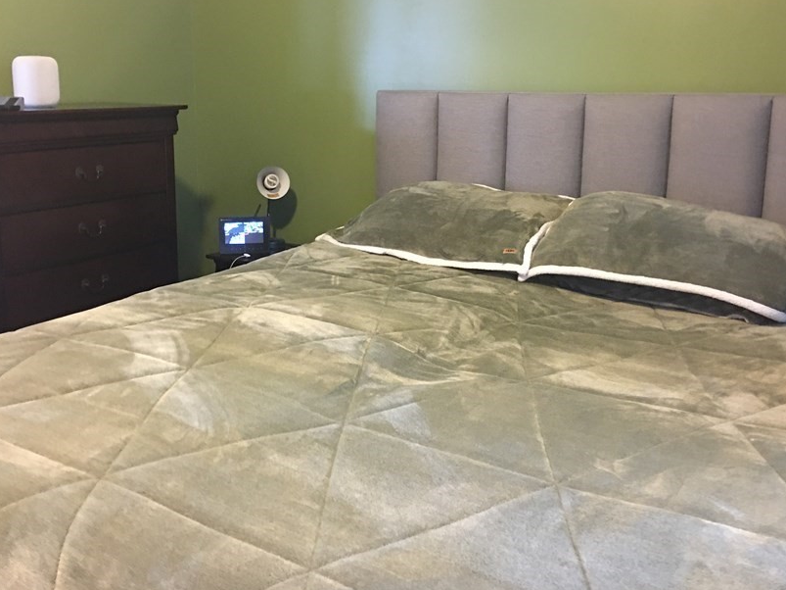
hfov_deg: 50.1
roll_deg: -1.2
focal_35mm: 37
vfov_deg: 38.5
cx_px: 386
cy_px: 239
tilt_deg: -11.1
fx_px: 840
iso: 100
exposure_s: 1/4
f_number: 2.2
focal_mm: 4.15
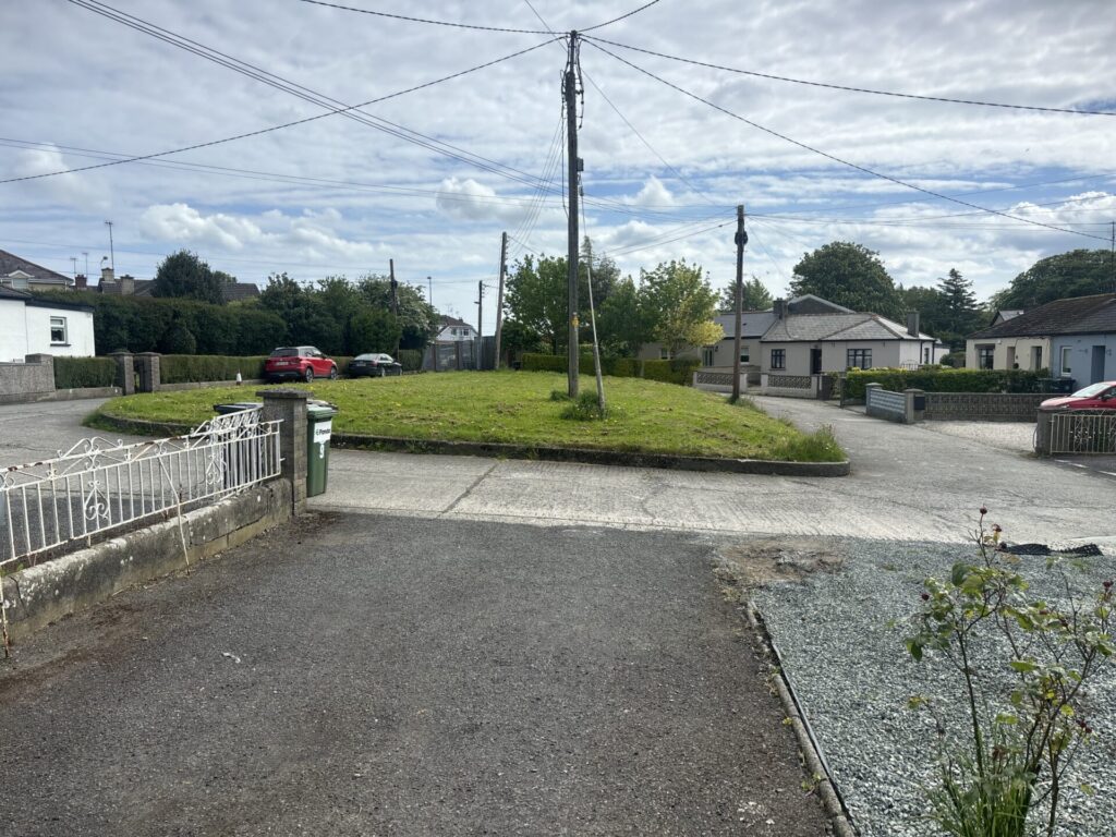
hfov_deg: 67.3
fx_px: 838
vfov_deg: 53.1
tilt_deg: -5.2
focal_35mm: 26
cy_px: 418
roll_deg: -0.6
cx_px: 558
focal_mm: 5.96
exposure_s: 1/4082
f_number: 1.6
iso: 50
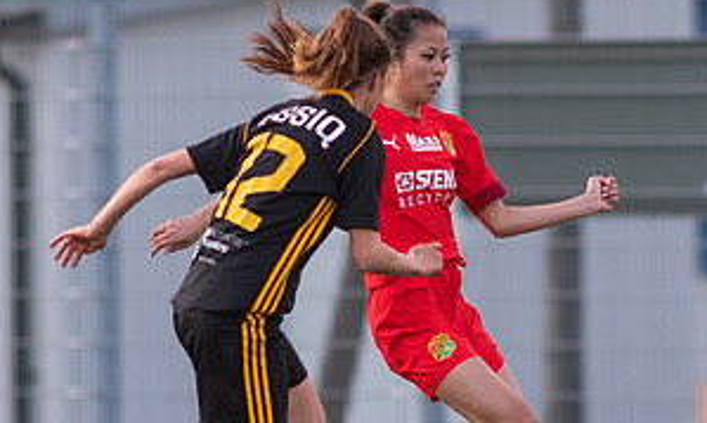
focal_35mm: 1422
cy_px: 389
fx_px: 27080
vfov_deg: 0.9
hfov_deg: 1.5
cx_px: 452
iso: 800
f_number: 3.2
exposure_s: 1/800
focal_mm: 300
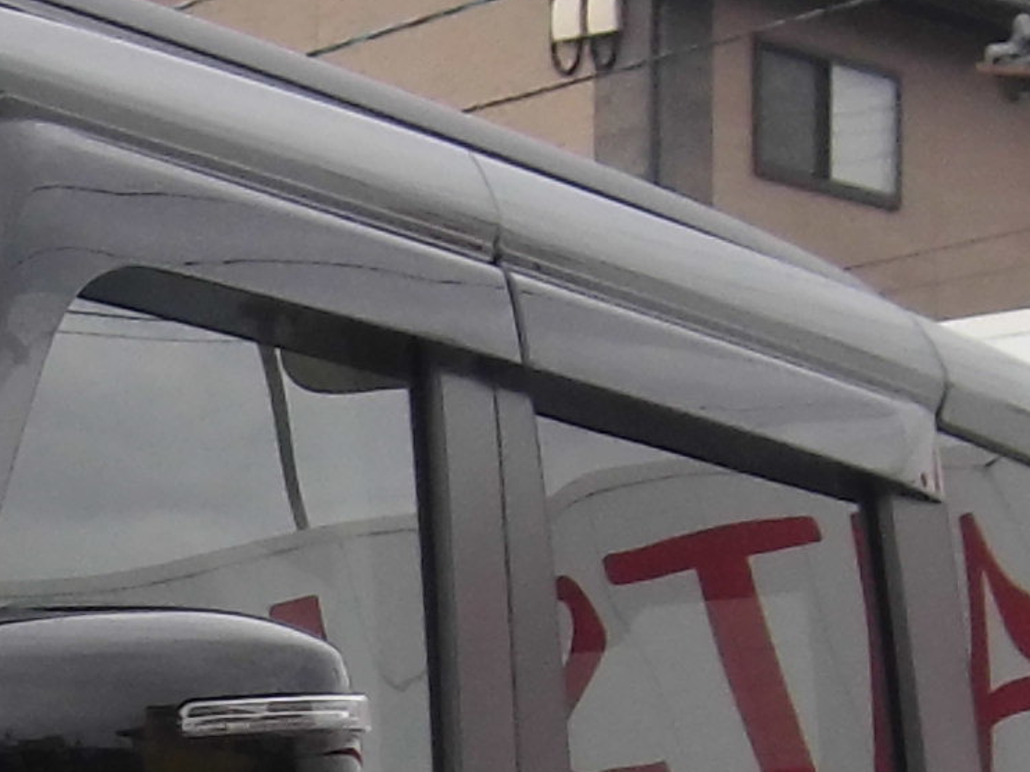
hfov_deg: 6.6
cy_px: 1434
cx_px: -869
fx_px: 8686
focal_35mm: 292
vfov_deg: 5.0
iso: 100
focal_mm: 8.3
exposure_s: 1/200
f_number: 3.4
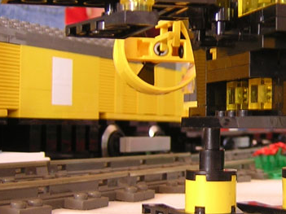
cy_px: 76
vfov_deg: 17.9
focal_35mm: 82
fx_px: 677
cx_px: 271
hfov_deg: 23.1
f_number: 2.6
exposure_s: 1/3.6
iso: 138
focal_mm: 4.7
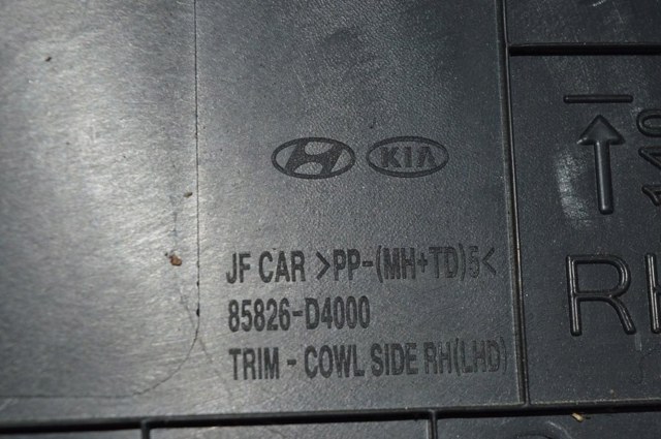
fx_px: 1513
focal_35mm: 82
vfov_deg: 16.5
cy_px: 220
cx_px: 330
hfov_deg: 24.6
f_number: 8
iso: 100
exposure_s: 1/60
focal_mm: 55
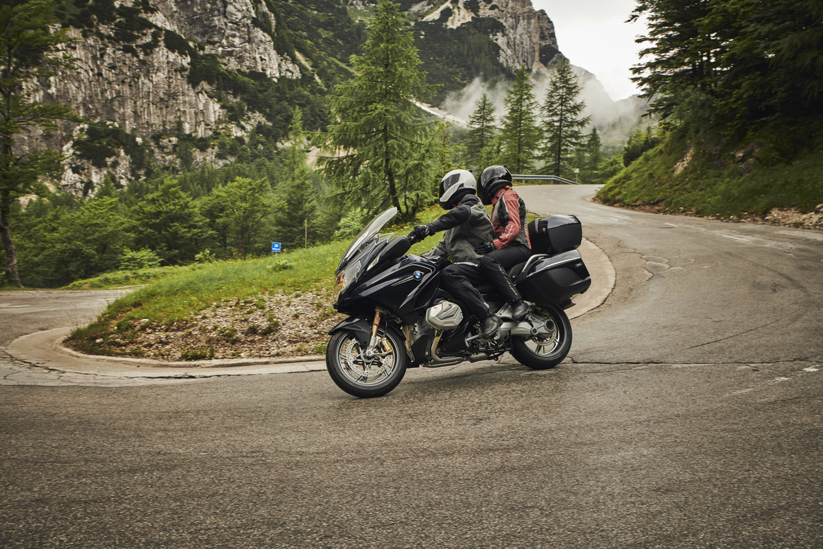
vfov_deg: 41.1
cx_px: 412
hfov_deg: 58.7
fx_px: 731
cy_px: 274
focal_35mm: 32
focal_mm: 32
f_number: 4.5
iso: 800
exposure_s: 1/400
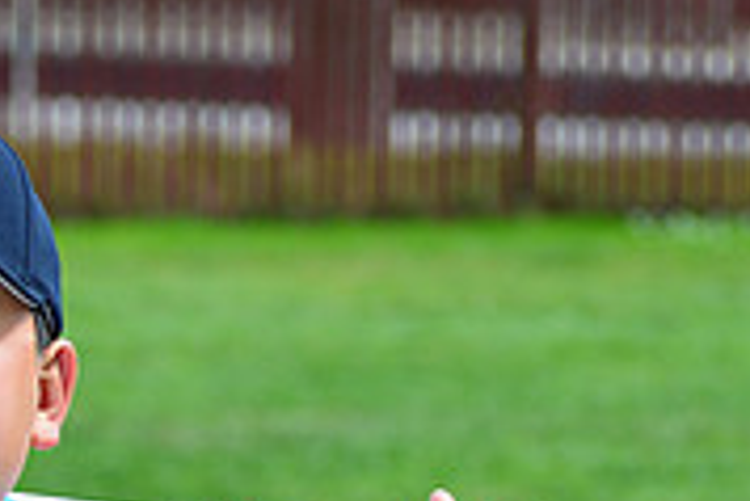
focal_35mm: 378
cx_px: -101
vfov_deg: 3.6
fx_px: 7881
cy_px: 806
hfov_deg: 5.4
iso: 160
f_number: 8
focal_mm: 116
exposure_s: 1/200
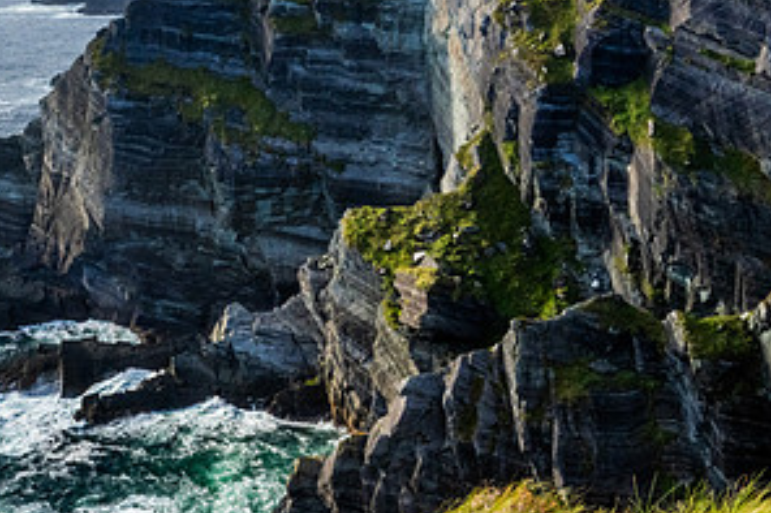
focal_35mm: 47
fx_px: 1006
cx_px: 94
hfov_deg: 39.3
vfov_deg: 28.6
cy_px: 303
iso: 1250
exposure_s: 1/250
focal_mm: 24
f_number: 22
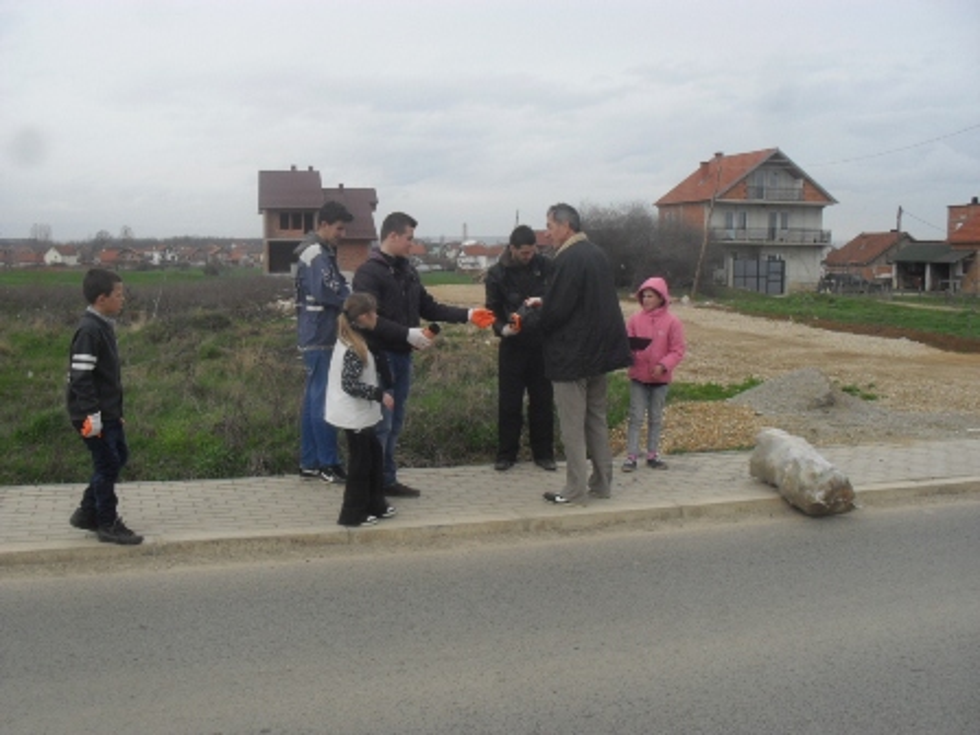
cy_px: 368
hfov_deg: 52.6
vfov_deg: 40.7
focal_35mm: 35
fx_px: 991
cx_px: 490
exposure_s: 1/125
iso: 100
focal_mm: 6.3
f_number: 8.4
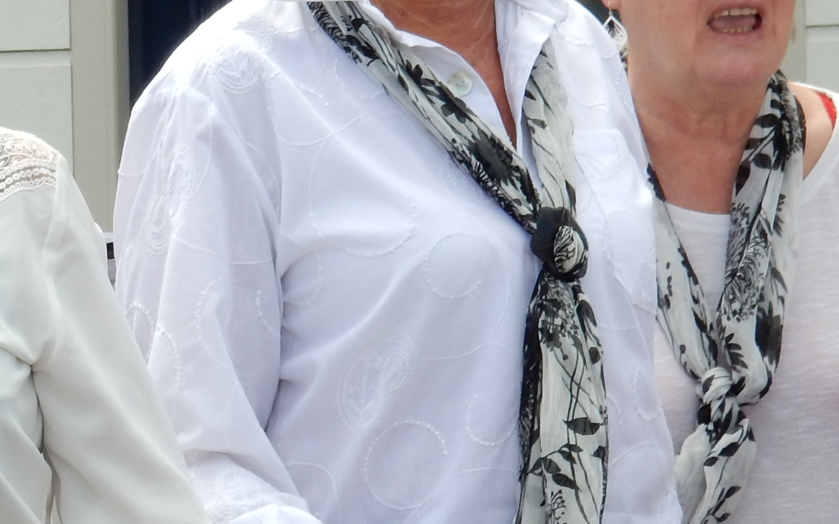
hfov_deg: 5.1
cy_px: 81
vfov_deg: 3.2
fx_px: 9329
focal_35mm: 408
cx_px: -315
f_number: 6
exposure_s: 1/200
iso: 125
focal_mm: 24.7
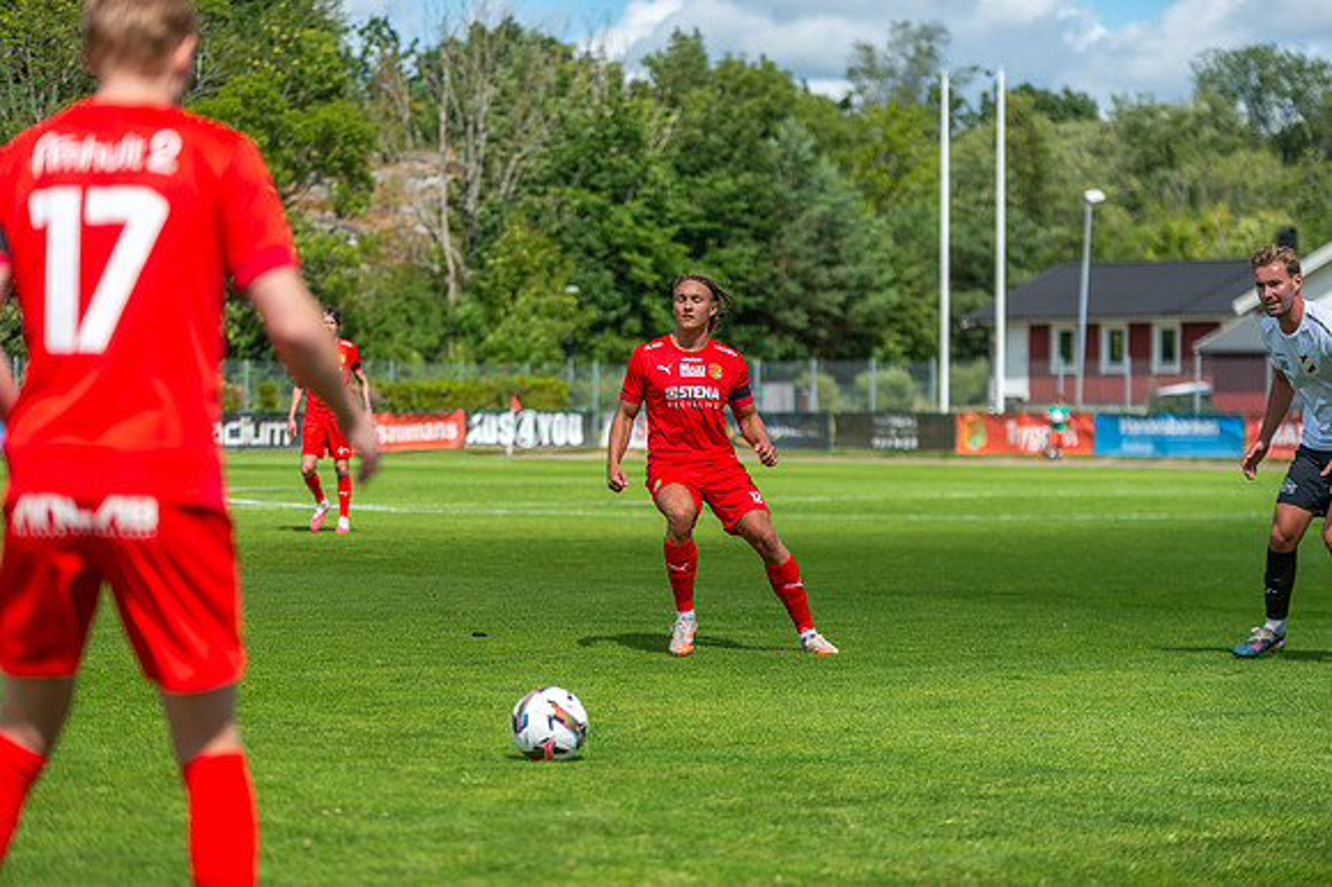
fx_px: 4141
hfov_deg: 18.3
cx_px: 666
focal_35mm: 112
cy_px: 444
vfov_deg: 12.2
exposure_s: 1/2000
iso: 160
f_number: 3.2
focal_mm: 112
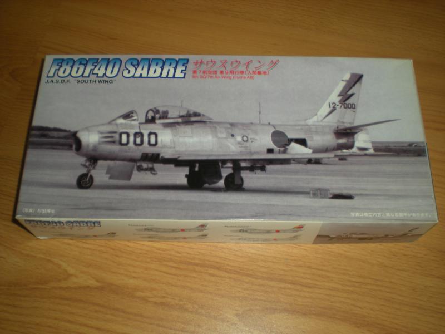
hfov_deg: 49.0
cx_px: 222
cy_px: 167
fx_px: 489
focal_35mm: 38
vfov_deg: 37.7
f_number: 3.1
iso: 64
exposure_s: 1/30
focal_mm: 6.3
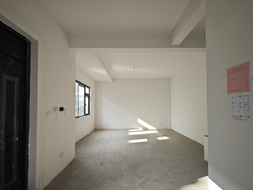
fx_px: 95
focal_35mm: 13
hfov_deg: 106.2
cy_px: 103
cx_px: 125
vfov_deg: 89.7
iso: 50
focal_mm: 2.03
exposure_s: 1/208
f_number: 1.8
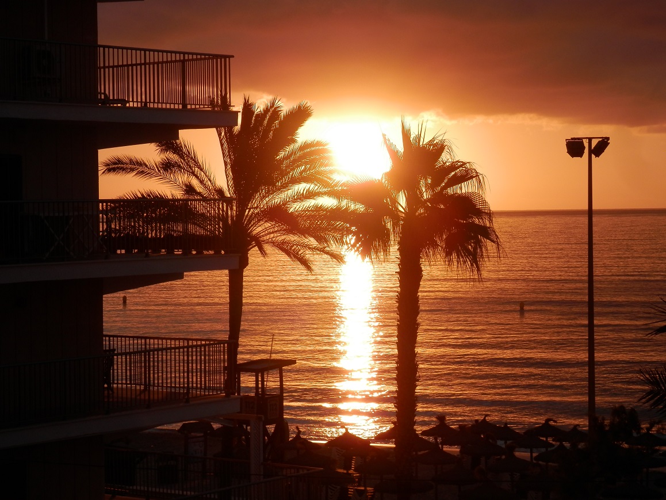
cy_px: 250
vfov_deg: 16.8
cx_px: 333
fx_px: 1693
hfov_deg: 22.2
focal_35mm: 88
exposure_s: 1/640
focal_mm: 15.8
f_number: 4.8
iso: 80
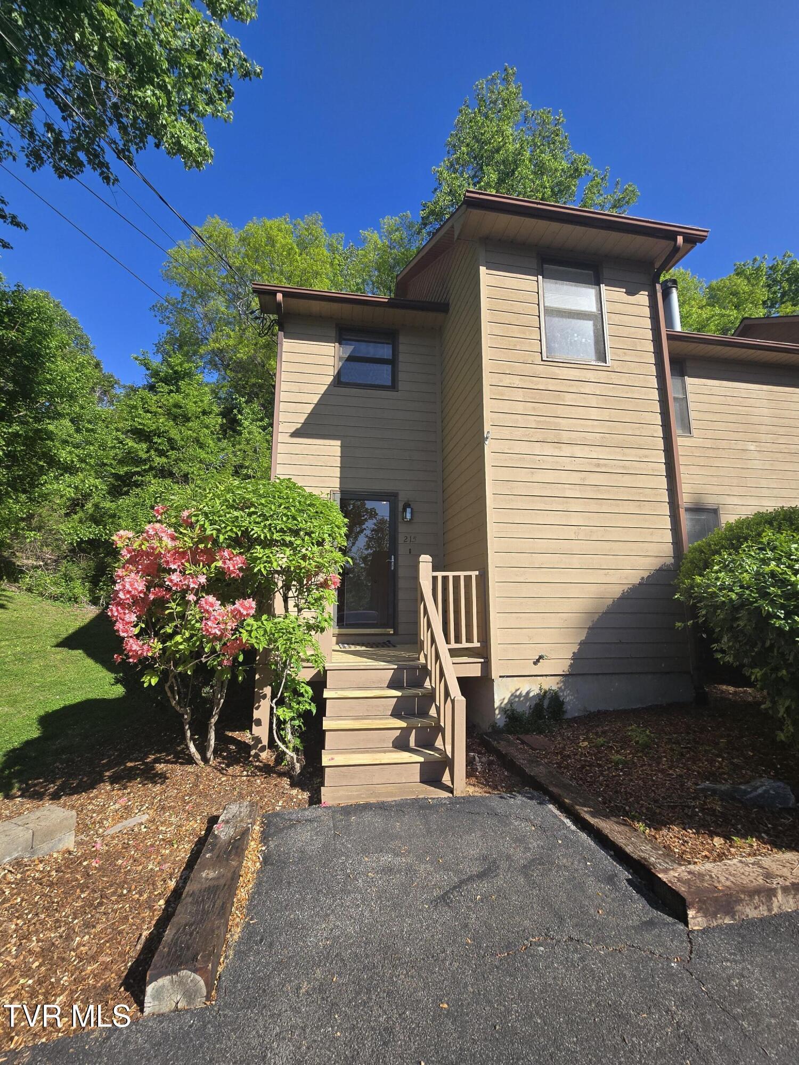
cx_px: 400
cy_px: 532
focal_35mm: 13
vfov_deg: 106.2
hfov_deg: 89.9
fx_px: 400
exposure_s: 1/2000
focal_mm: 2.2
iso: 64
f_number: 2.2
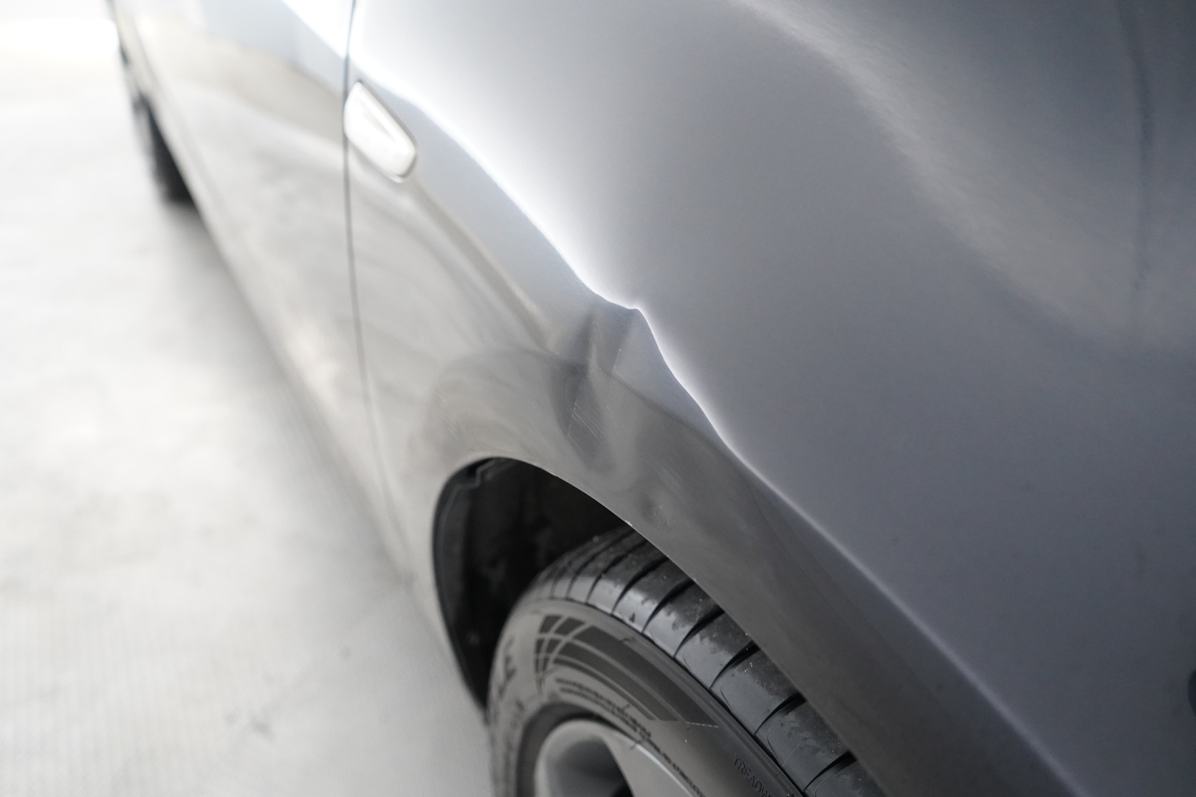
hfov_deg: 65.5
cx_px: 598
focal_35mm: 28
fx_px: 930
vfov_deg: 46.4
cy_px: 398
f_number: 4.5
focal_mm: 28
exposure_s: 1/60
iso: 5000
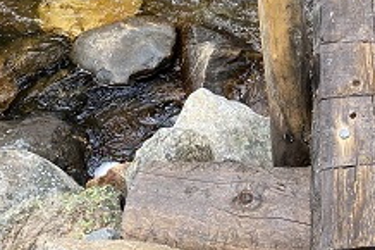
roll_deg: +5.4
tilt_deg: -28.7
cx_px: 306
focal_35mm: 87
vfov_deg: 14.4
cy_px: -151
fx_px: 906
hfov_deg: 23.0
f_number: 1.8
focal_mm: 4.25
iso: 32
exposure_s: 1/126
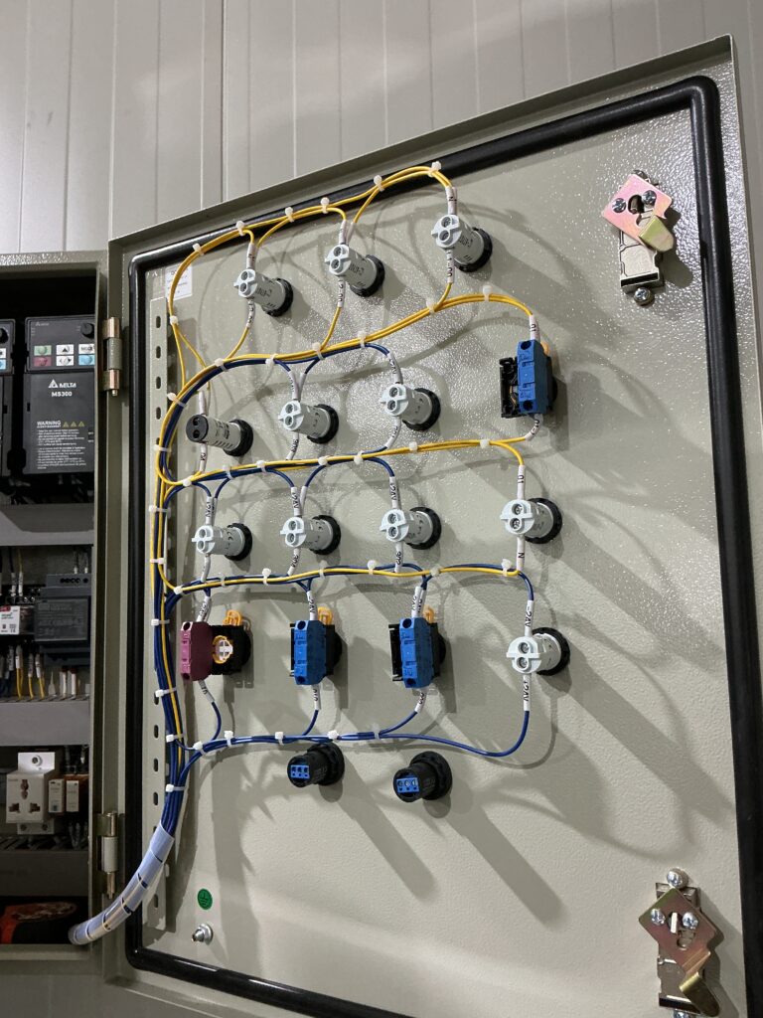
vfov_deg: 61.7
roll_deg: +1.2
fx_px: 852
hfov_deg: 48.2
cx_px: 382
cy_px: 509
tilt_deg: +6.4
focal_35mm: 29
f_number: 1.8
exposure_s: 1/50
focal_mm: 3
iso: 160
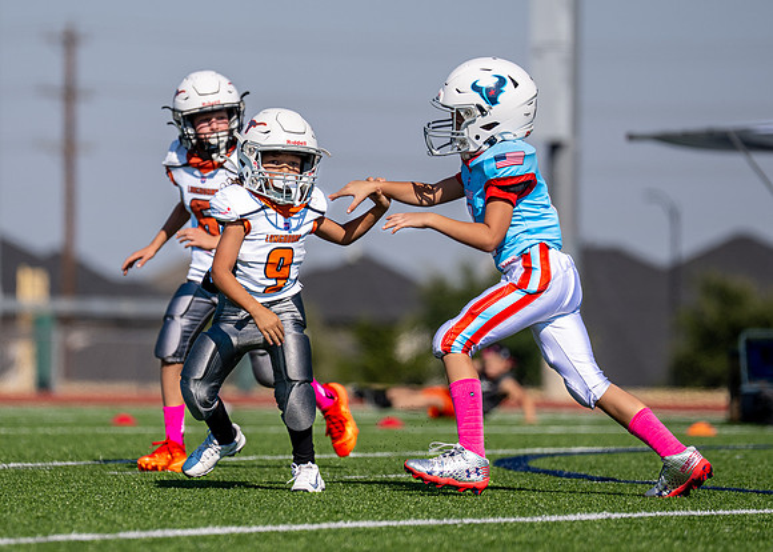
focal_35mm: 307
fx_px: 6741
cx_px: 276
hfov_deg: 6.6
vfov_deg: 4.7
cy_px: 245
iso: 100
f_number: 2.8
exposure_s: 1/3200
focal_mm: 200
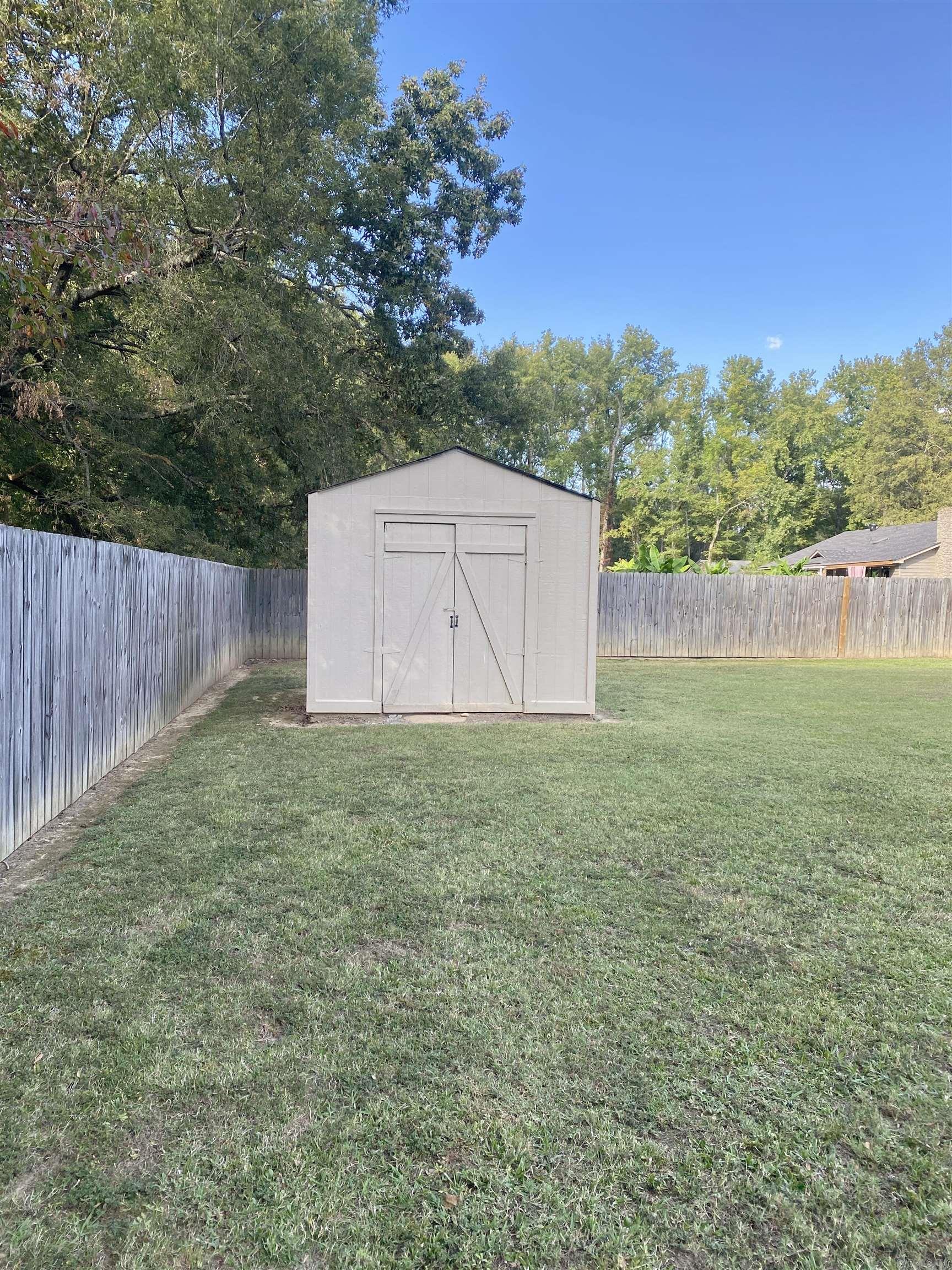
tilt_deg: -2.5
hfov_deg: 53.1
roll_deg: -0.3
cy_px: 635
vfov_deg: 67.3
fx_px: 953
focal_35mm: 26
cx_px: 476
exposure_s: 1/398
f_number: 1.8
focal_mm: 4.25
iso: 32
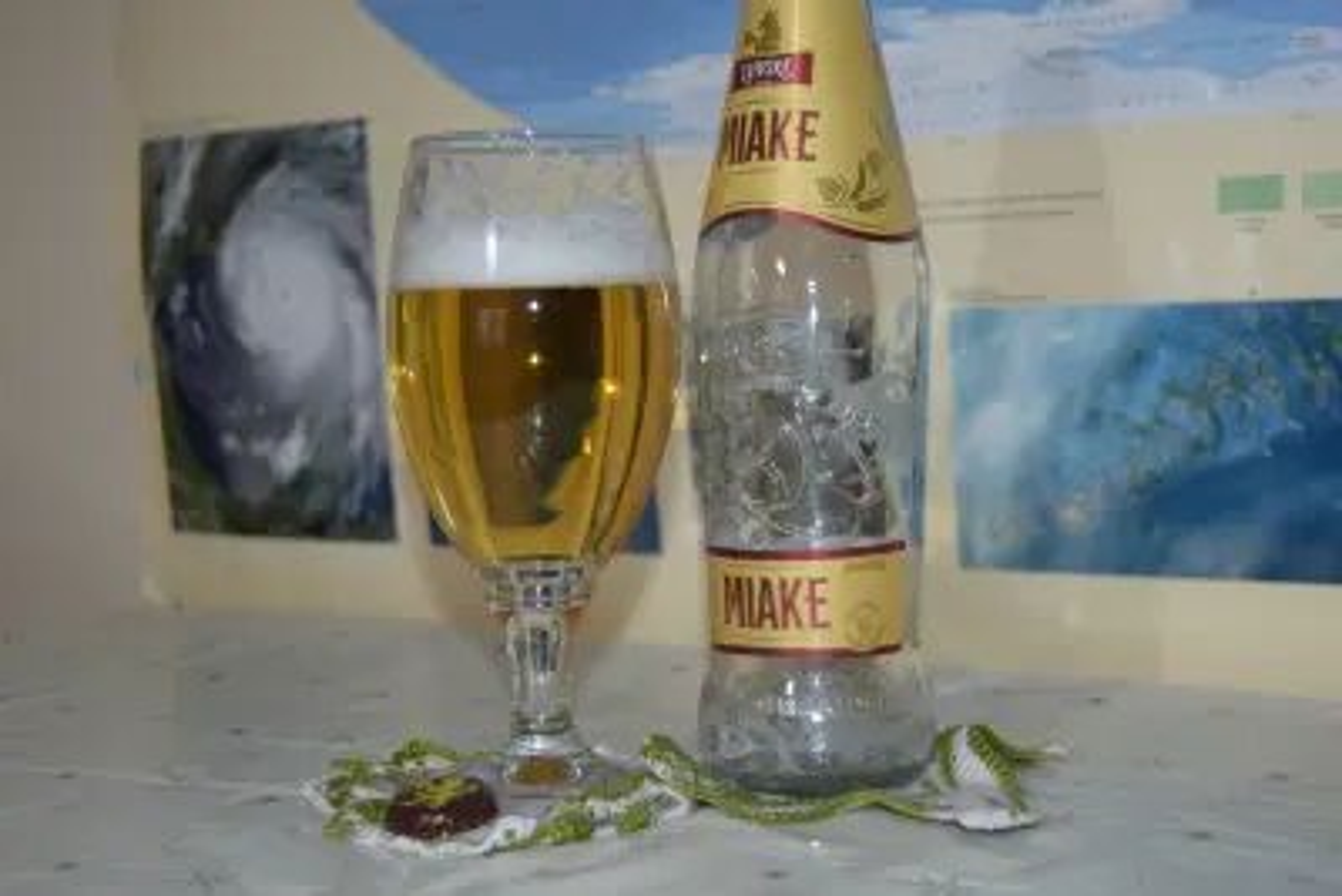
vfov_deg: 23.8
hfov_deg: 35.0
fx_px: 2125
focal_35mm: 57
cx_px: 671
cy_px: 448
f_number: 4.8
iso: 320
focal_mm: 38
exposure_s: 1/60
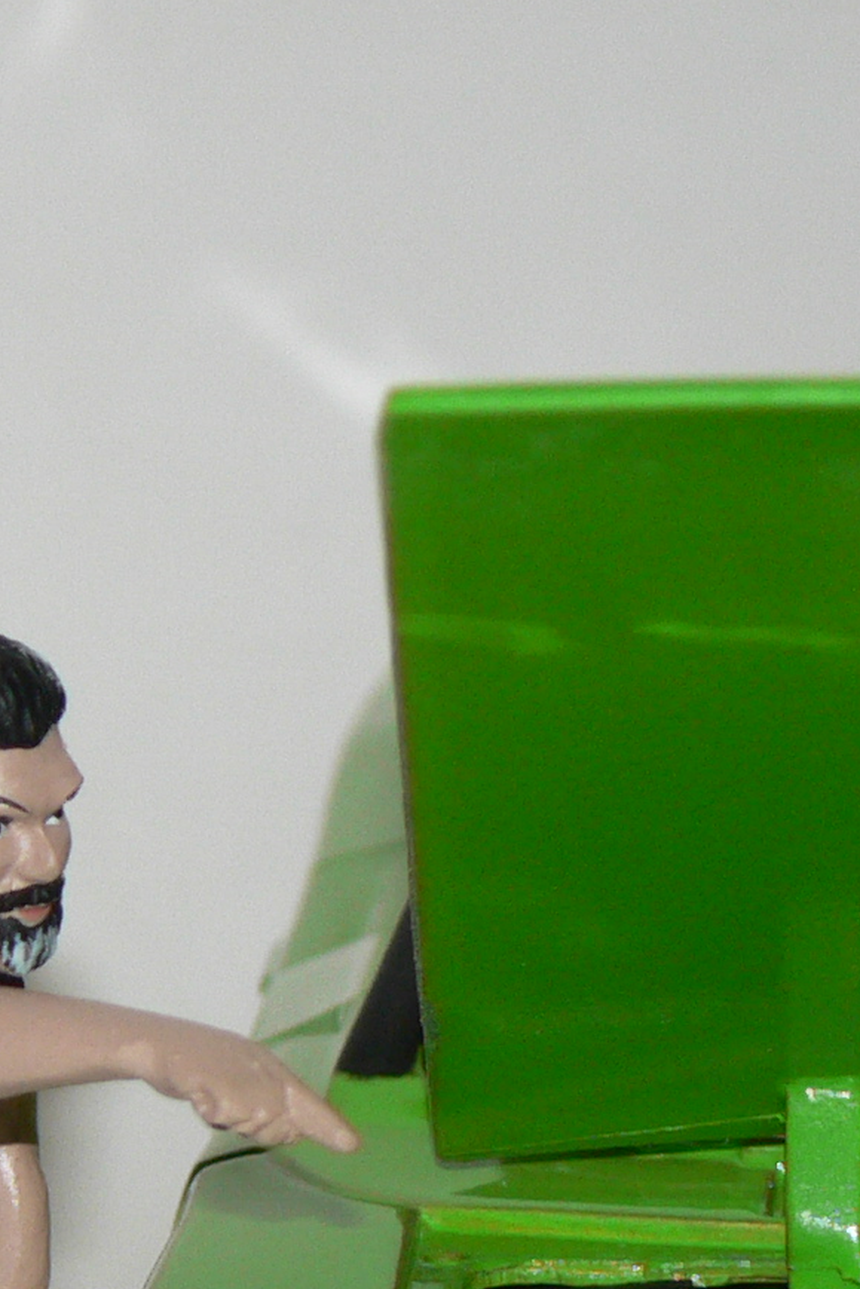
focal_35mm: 463
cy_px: 1209
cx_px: -36
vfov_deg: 4.4
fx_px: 16583
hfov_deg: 3.0
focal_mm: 25.1
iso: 100
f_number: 3.3
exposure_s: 1/60
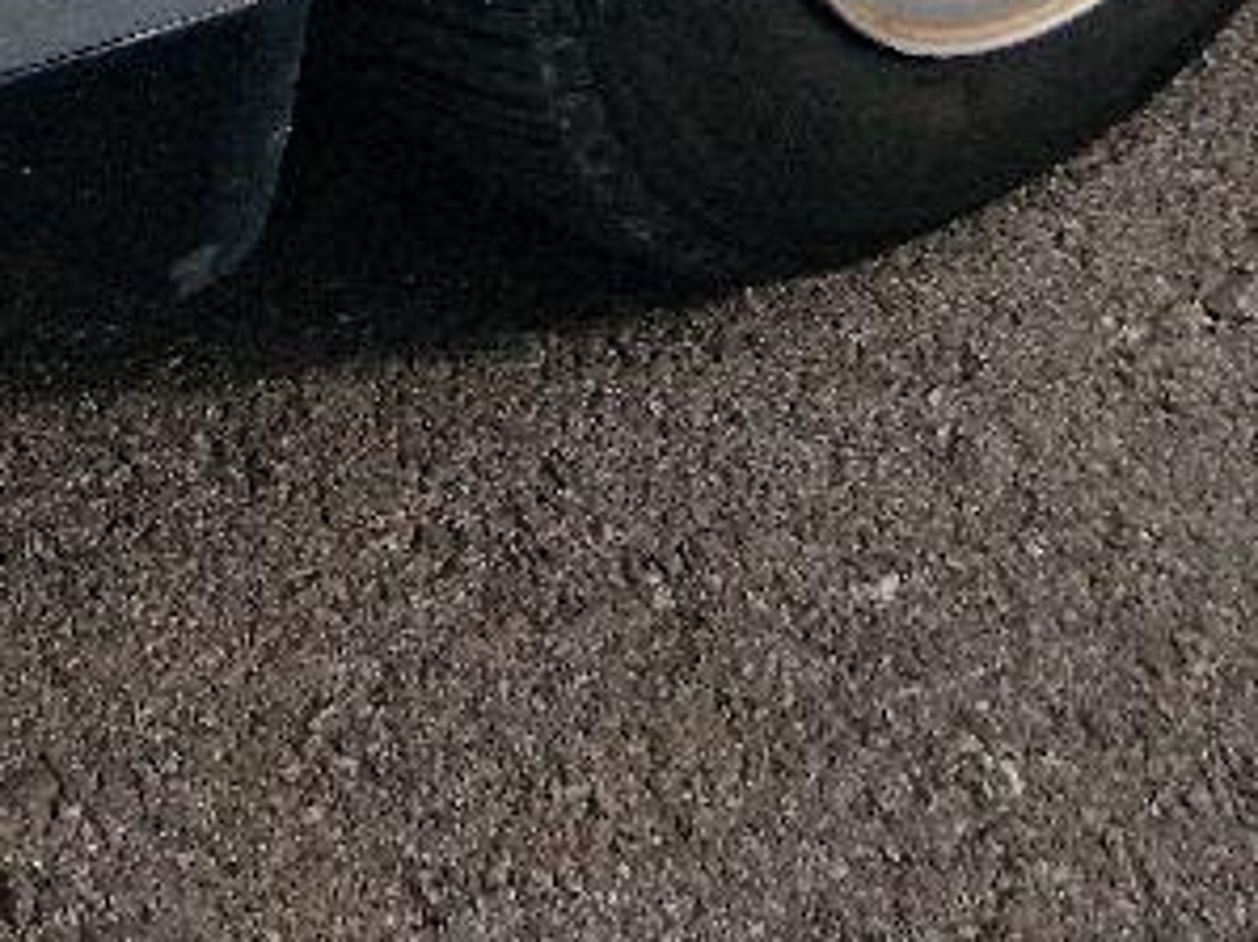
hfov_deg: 14.2
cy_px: -1808
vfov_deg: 8.9
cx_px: 485
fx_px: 5047
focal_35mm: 139
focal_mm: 5.4
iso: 50
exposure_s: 1/2000
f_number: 1.8
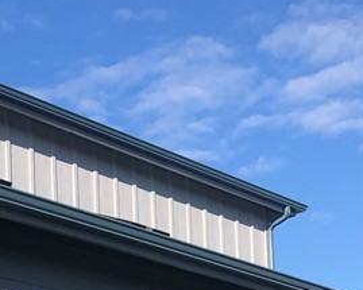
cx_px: -194
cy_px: 482
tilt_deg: +4.5
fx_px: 1117
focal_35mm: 104
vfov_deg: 13.6
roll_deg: +0.8
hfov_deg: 16.6
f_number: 1.8
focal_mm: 4
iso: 20
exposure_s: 1/2183
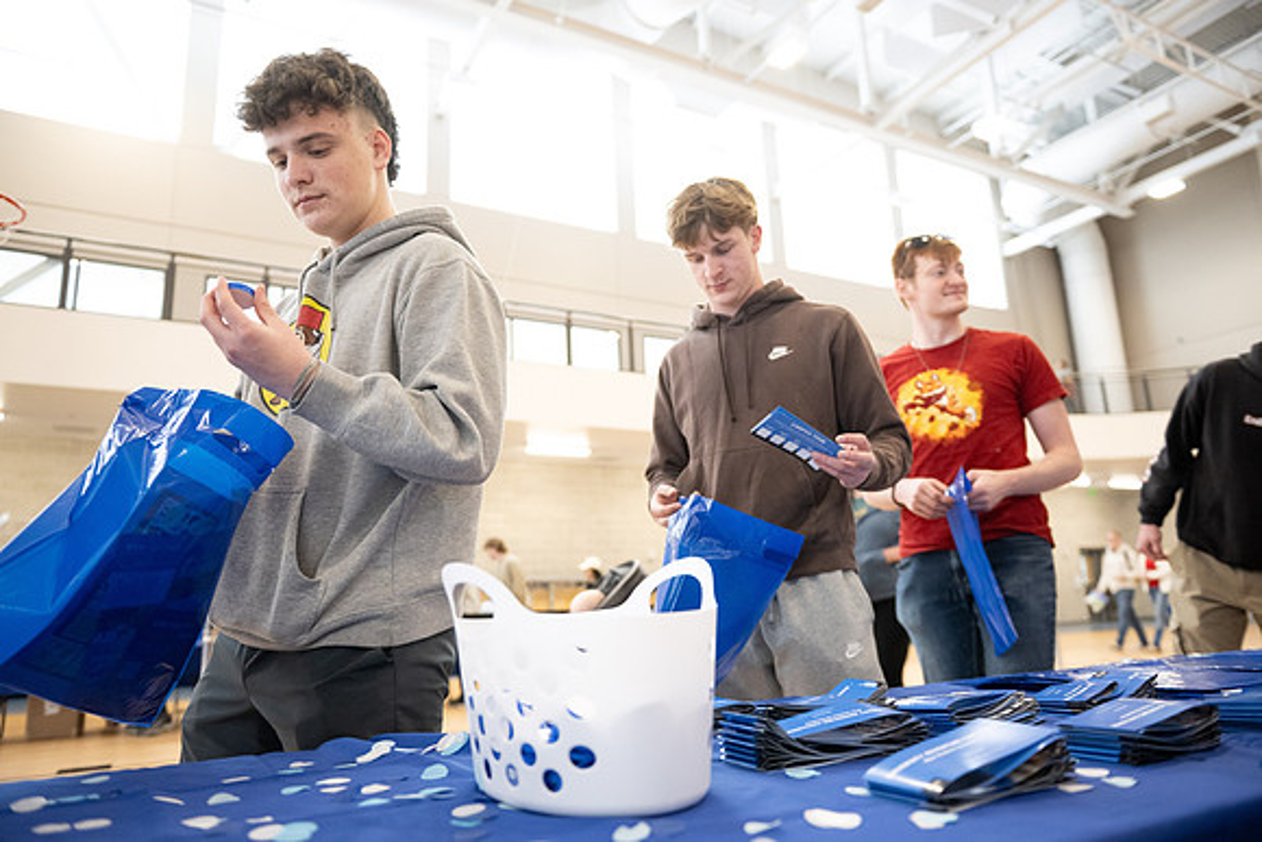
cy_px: 421
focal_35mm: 24
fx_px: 841
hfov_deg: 73.7
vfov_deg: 53.2
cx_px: 631
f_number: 2.8
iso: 2500
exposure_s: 1/320
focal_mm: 24
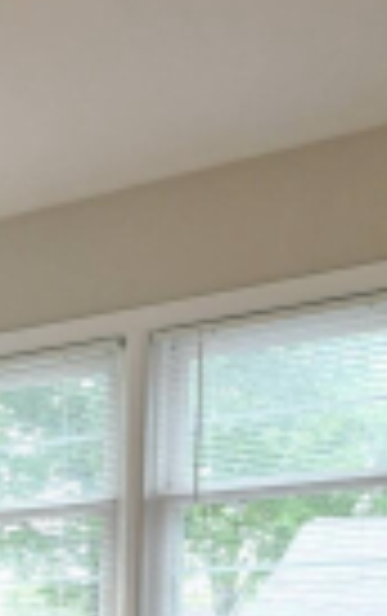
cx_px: -529
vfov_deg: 23.2
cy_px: 755
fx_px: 1359
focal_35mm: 81
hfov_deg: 12.7
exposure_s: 1/20
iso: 1250
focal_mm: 14.5
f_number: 5
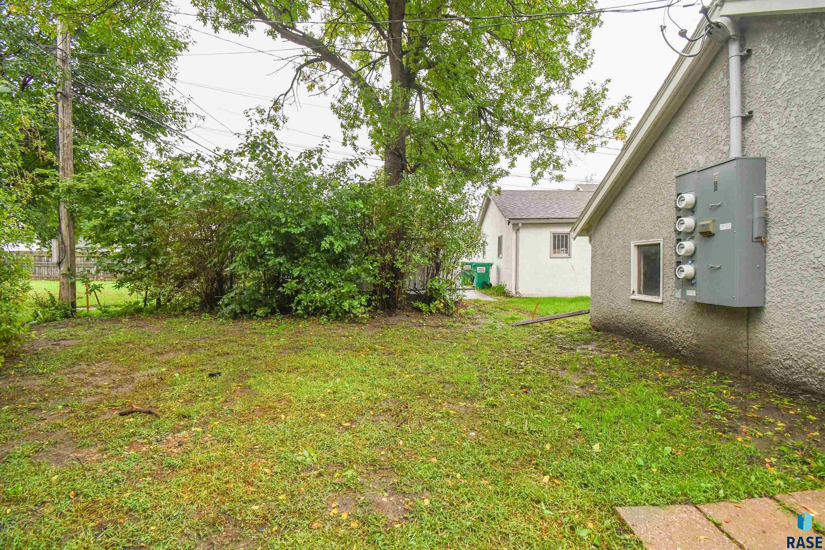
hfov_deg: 100.4
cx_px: 412
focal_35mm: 15
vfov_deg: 77.3
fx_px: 344
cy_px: 275
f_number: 7.1
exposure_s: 1/320
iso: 1250
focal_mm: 10
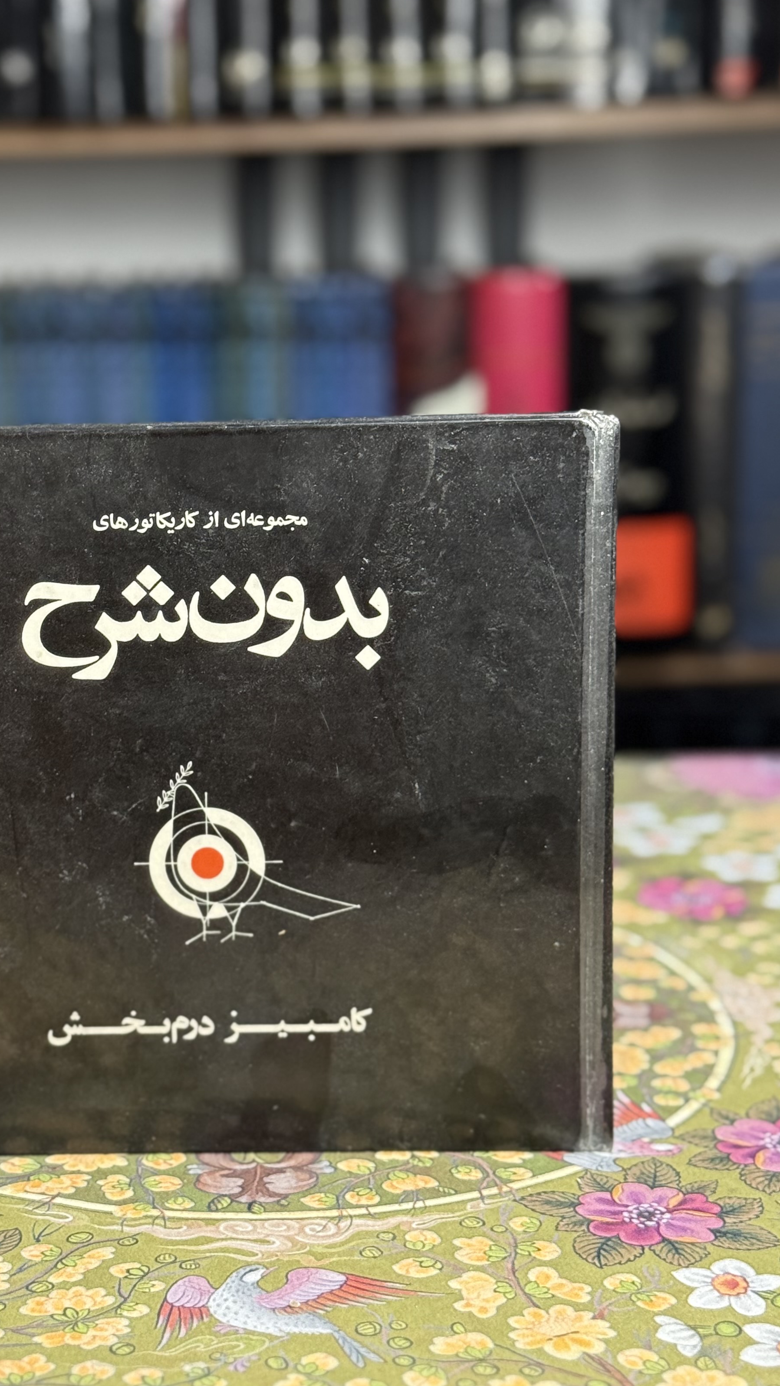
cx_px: 159
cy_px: 591
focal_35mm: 66
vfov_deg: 31.8
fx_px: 2427
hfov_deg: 18.1
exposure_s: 1/100
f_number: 1.78
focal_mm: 6.76
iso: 250
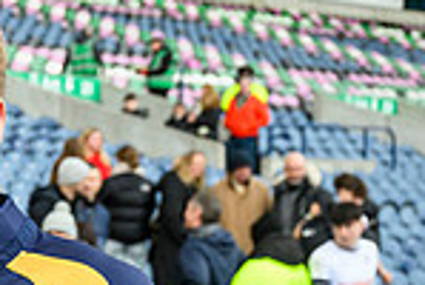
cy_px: 355
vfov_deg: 8.4
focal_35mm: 163
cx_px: -385
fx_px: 1928
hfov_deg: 11.5
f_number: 5
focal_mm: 42
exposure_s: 1/500
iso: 1250
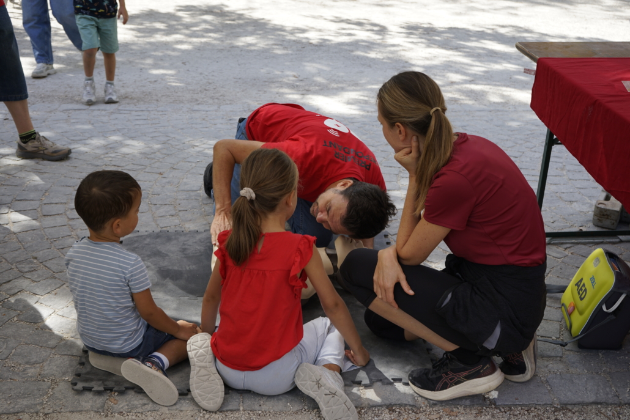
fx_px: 788
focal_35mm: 45
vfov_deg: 29.9
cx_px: 315
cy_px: 210
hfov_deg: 43.6
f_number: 6.3
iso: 100
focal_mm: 45
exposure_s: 1/100
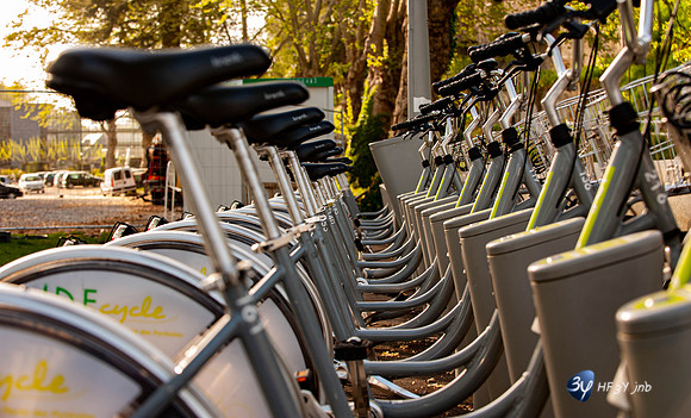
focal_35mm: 72
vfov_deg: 17.7
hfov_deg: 28.9
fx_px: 1343
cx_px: 346
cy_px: 188
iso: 400
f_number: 6.3
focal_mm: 70
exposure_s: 1/160
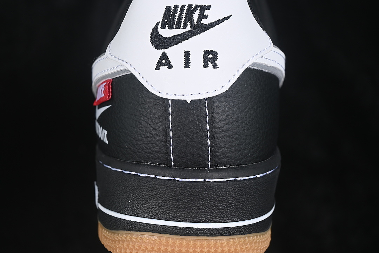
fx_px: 790
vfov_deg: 18.2
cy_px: 126
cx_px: 190
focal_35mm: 75
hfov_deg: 27.0
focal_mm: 50
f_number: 6.3
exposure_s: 1/50
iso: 160
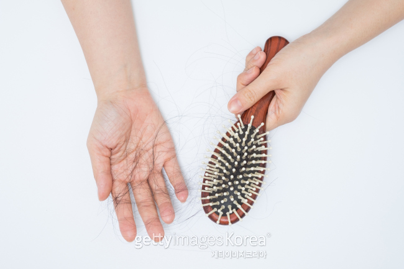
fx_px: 1010
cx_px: 202
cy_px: 134
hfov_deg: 22.6
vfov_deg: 15.2
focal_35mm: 90
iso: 200
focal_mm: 60
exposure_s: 1/160
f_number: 5.6
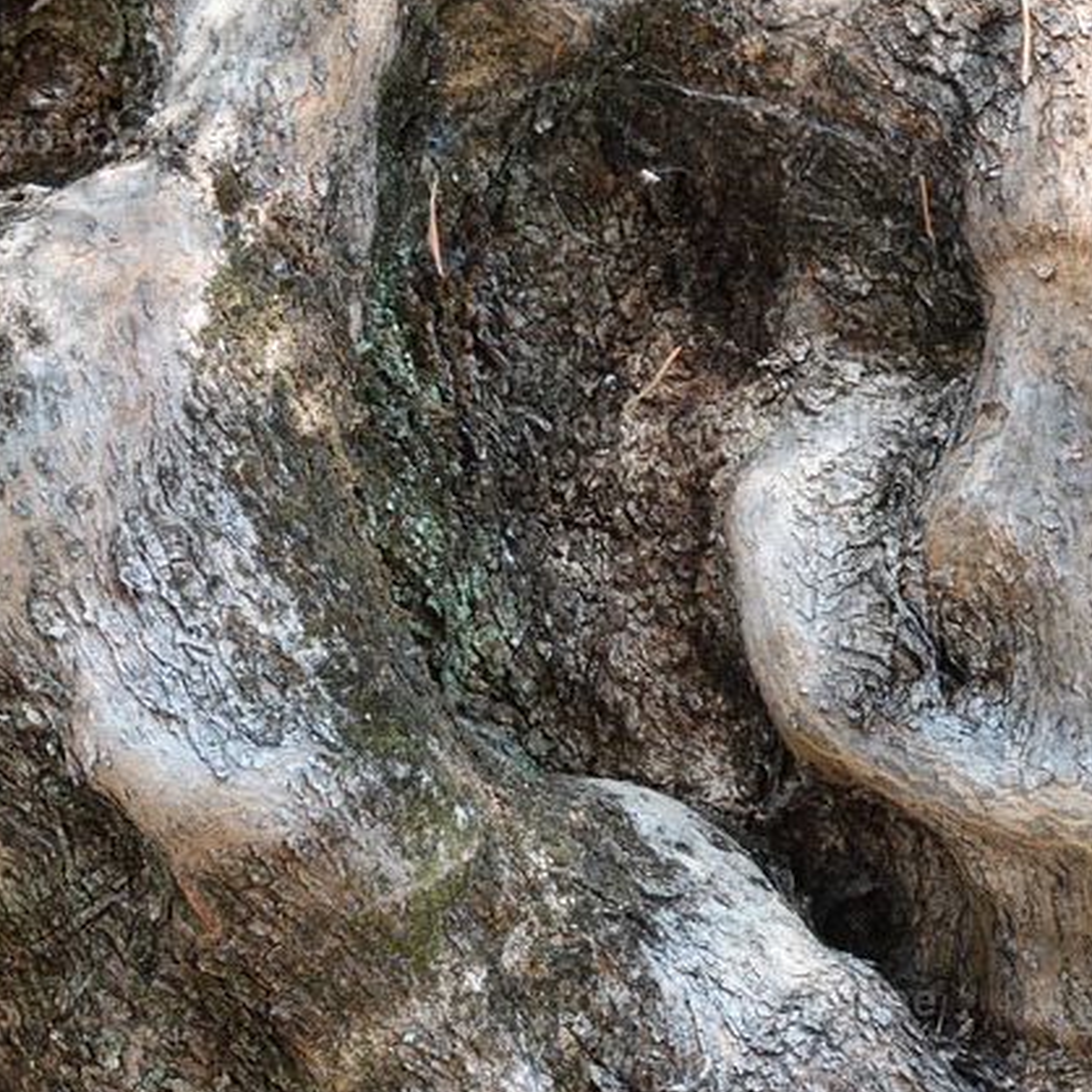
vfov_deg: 11.5
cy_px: 1100
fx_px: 5354
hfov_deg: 11.6
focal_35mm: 150
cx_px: 780
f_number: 3.5
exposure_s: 1/80
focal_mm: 26.42
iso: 320
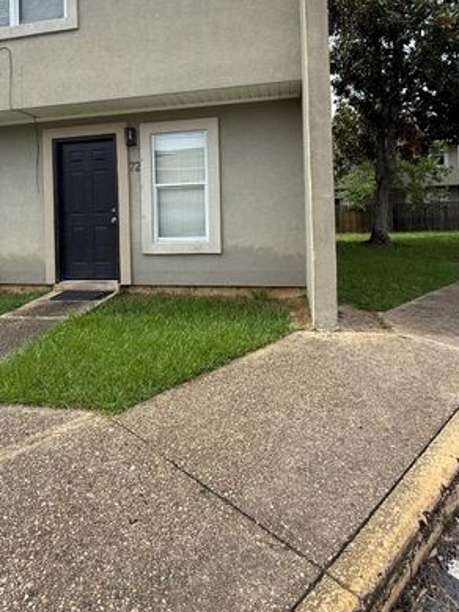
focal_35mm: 24
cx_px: 192
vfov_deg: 69.8
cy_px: 210
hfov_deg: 56.5
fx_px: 424
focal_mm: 2.22
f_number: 2.2
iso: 50
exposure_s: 1/1050
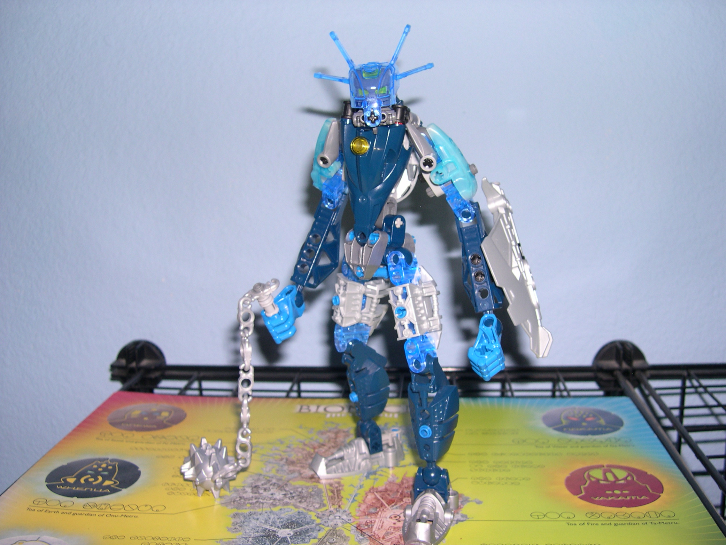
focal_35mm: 38
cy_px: 272
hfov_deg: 49.0
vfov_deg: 37.7
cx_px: 363
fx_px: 797
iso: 100
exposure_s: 1/60
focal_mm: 8
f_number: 2.8
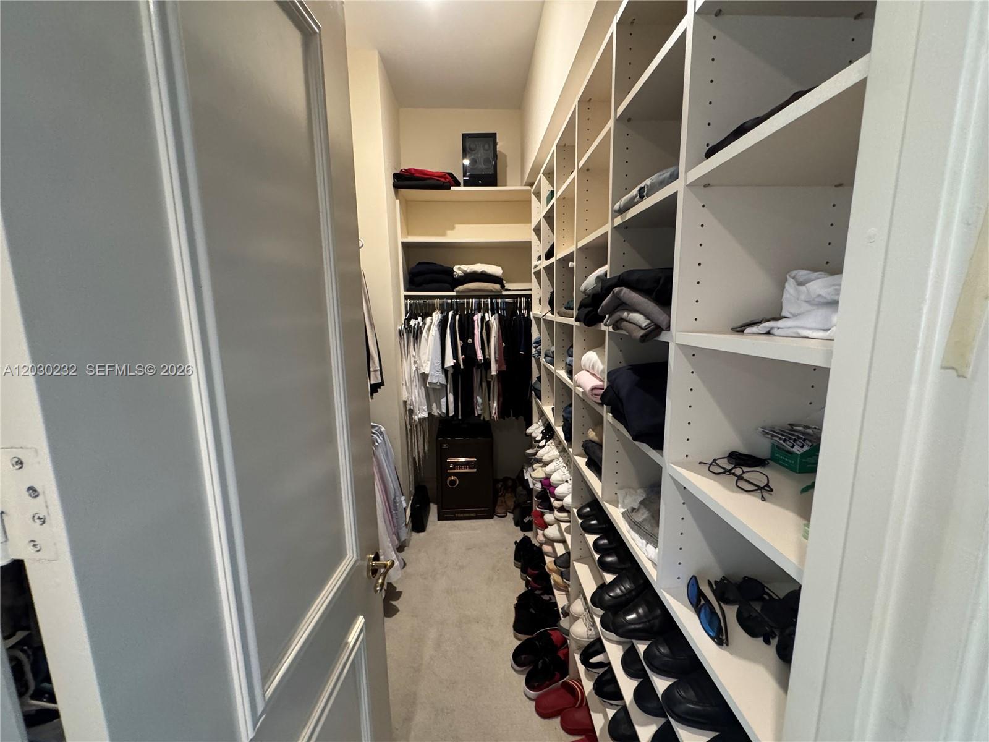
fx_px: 400
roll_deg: +0.9
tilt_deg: -7.7
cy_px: 371
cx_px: 494
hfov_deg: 102.1
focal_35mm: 14
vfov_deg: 85.7
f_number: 2.2
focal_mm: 2.22
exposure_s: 1/60
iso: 500
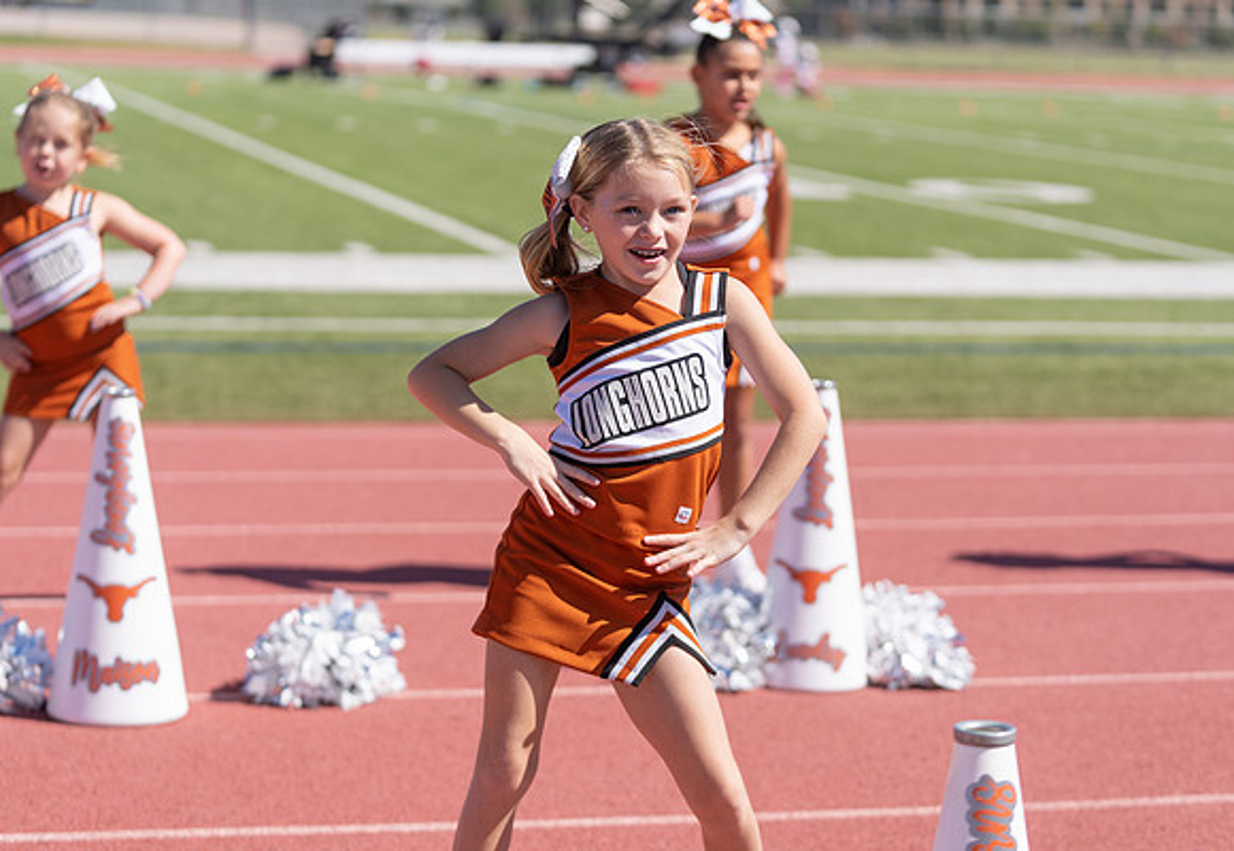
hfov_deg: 23.3
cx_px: 644
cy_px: 421
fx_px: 2991
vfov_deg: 16.2
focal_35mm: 86
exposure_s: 1/2000
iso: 100
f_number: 2.8
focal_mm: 80
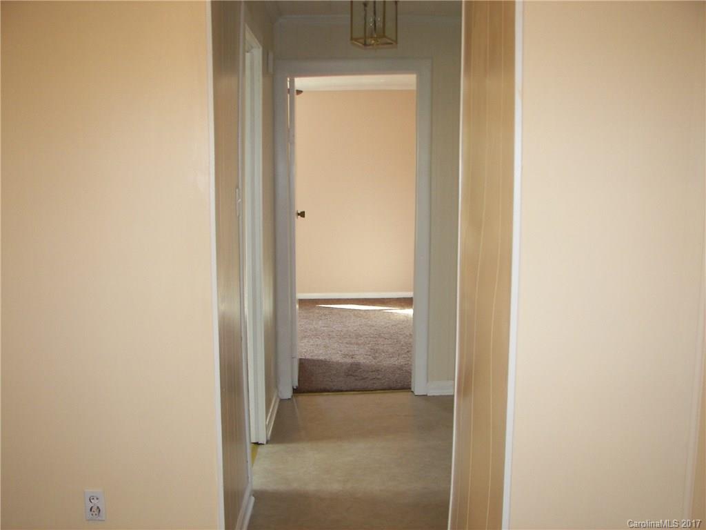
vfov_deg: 39.7
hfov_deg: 51.4
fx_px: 734
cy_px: 265
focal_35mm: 36
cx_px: 353
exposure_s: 1/30
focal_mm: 6
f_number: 2.8
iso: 100
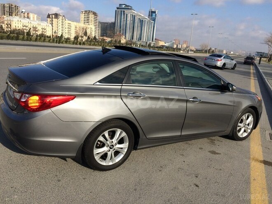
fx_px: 228
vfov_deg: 48.2
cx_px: 136
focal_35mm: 29
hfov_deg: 61.7
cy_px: 102
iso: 32
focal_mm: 4.15
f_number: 2.2
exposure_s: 1/2564
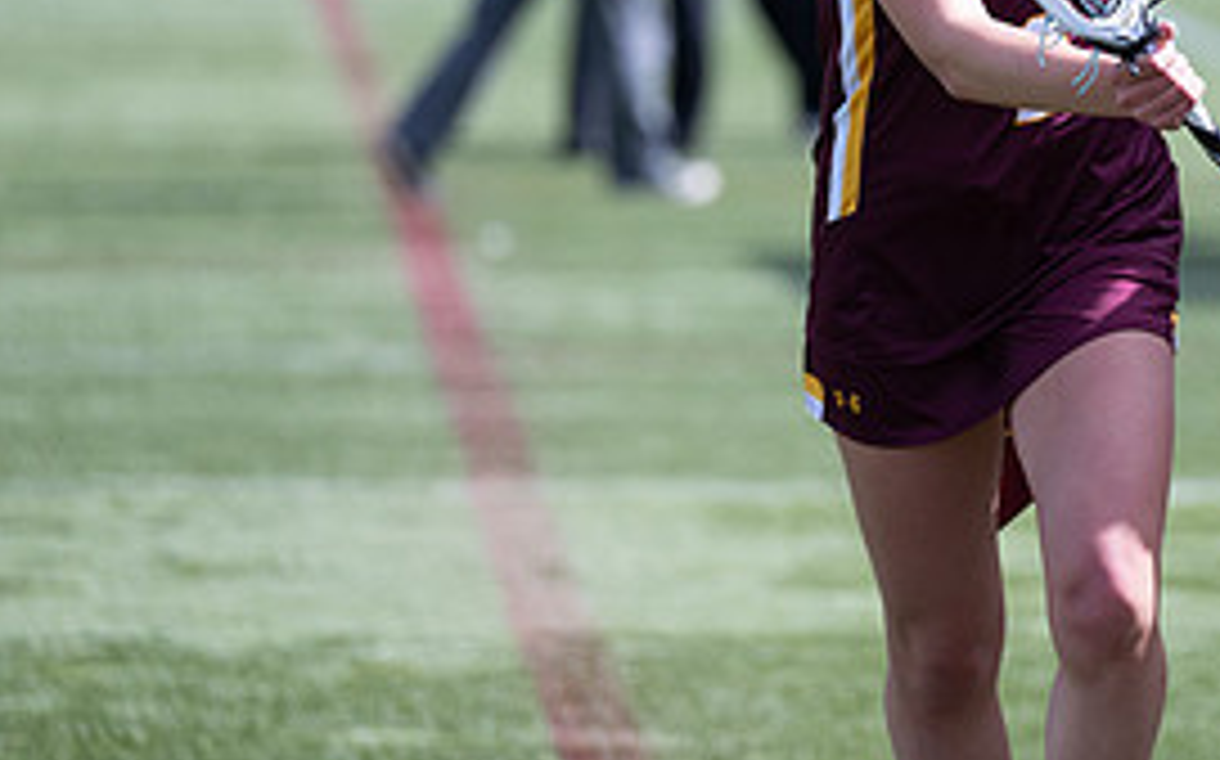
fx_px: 14521
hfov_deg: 4.8
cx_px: 1152
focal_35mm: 437
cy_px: 83
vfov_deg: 3.0
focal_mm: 200
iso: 320
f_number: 3.5
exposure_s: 1/2000
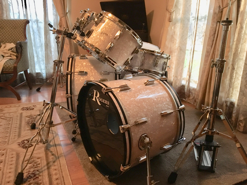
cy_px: 92
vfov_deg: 48.2
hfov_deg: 61.7
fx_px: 207
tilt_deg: -15.7
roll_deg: +0.4
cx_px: 124
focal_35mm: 29
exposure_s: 1/15
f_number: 2.2
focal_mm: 4.15
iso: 200
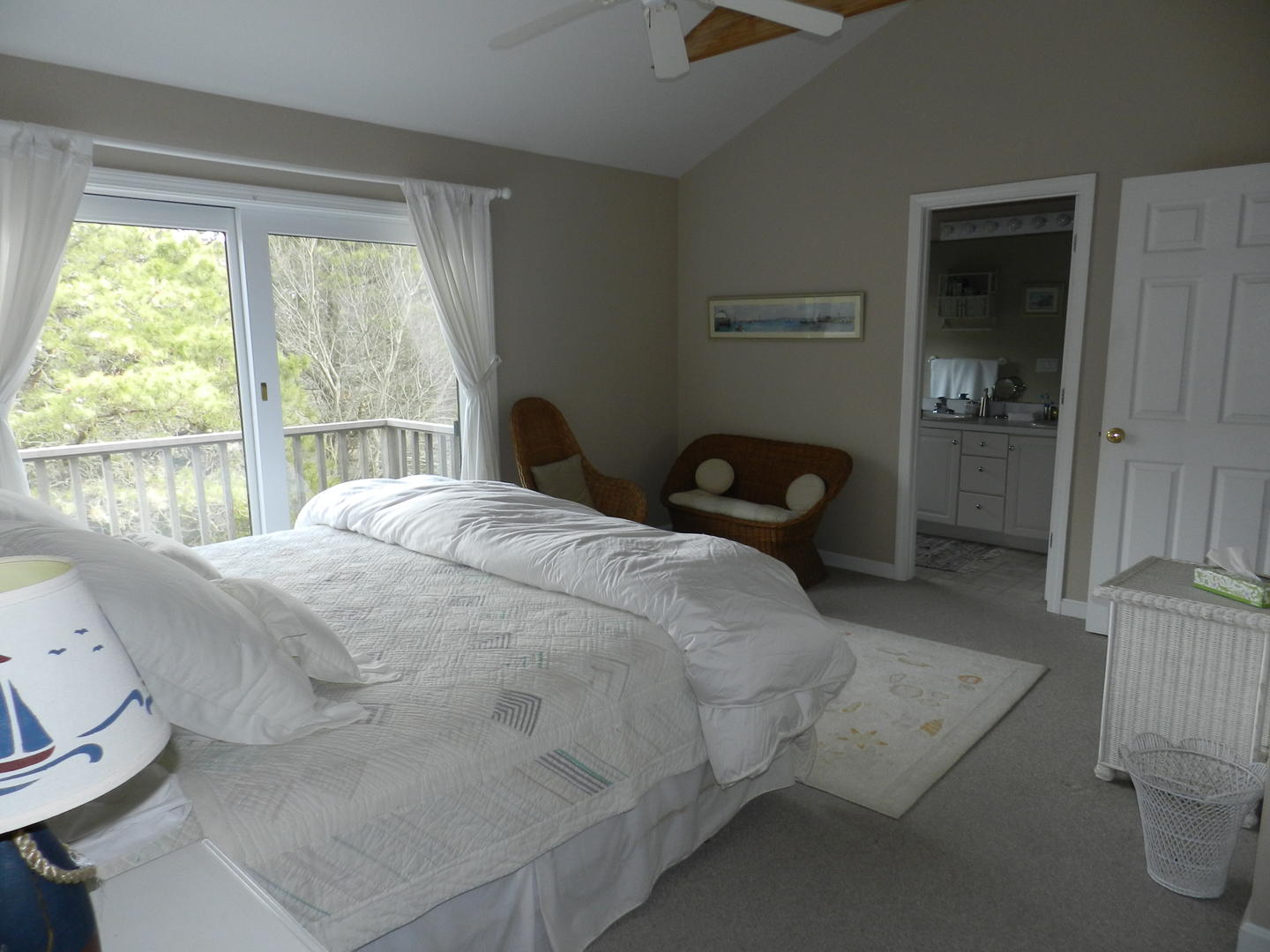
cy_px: 476
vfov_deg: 58.9
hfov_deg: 73.9
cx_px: 635
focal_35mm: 23
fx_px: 844
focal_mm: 4
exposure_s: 1/60
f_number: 3.4
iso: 160
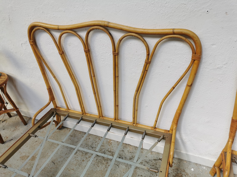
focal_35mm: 27
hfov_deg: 65.3
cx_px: 118
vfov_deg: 51.4
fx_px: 185
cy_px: 88
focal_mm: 5.58
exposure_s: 1/331
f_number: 1.8
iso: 50
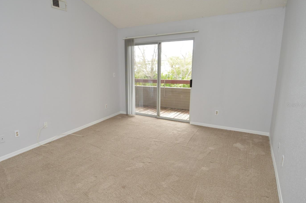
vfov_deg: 59.4
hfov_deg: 80.6
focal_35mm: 21
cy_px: 105
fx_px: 178
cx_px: 128
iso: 400
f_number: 4.5
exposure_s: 1/80
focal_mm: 12
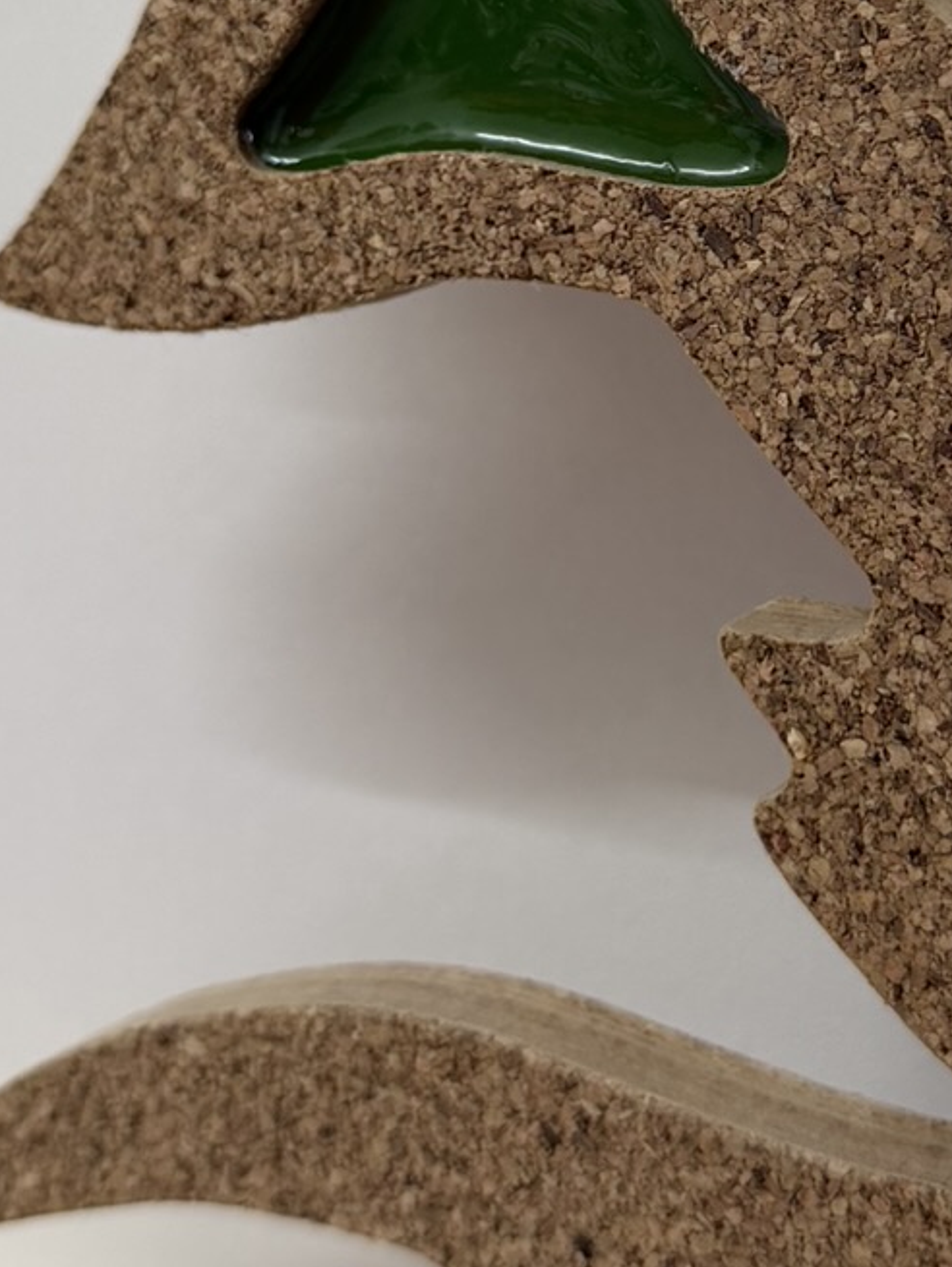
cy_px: 153
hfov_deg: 19.4
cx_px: 828
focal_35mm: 75
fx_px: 2747
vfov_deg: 25.3
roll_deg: -0.6
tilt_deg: -6.5
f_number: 1.78
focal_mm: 6.76
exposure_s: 1/50
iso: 125
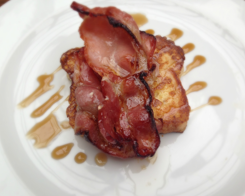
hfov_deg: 51.5
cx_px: 126
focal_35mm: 35
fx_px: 254
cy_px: 99
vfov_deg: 42.2
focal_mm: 4.12
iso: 50
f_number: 2.4
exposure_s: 1/120
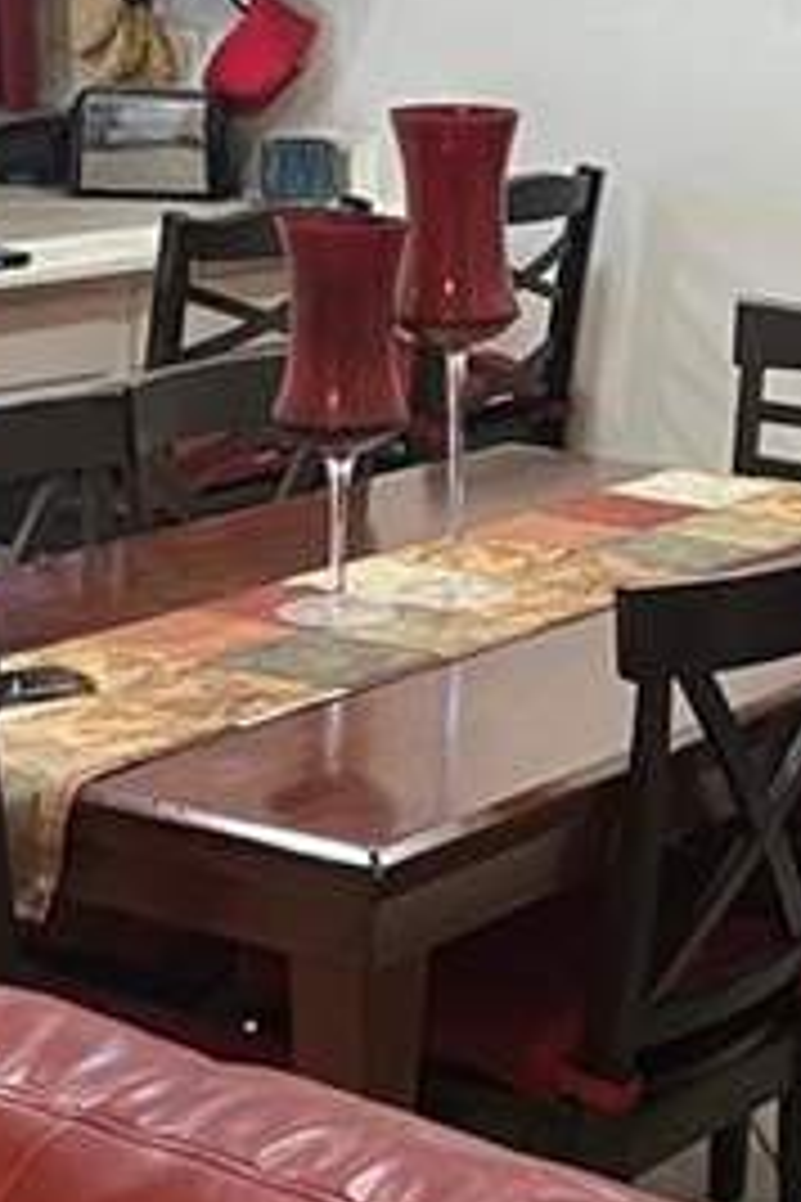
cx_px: 585
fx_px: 3604
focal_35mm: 108
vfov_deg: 18.8
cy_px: 275
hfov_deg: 12.6
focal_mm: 5.7
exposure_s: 1/60
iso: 125
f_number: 1.5
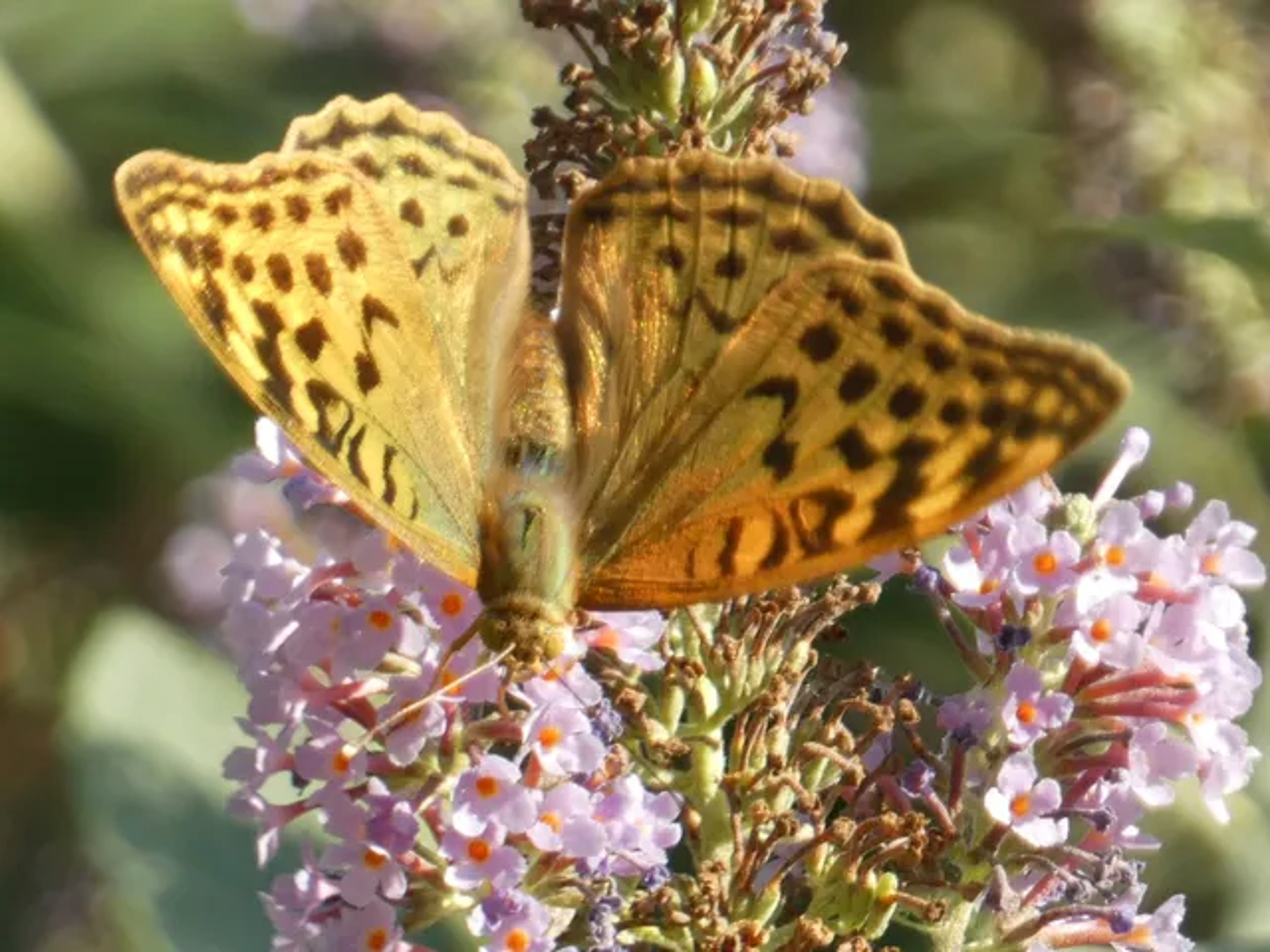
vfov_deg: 2.1
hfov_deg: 2.8
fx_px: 26305
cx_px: 635
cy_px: 476
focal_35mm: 717
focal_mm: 128.4
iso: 160
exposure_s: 1/100
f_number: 5.6
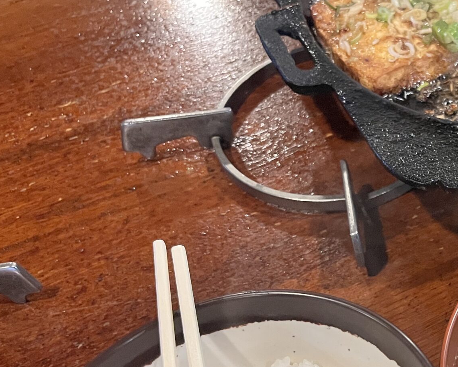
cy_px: 224
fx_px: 773
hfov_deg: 29.7
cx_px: 505
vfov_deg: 26.6
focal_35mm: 57
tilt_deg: -51.2
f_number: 1.6
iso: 500
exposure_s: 1/52
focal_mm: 5.1
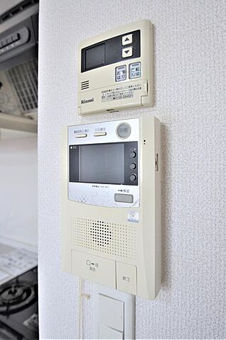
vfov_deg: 85.5
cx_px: 113
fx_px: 184
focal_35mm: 20
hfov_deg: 63.1
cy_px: 170
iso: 125
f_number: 4
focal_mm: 13
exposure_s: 1/30
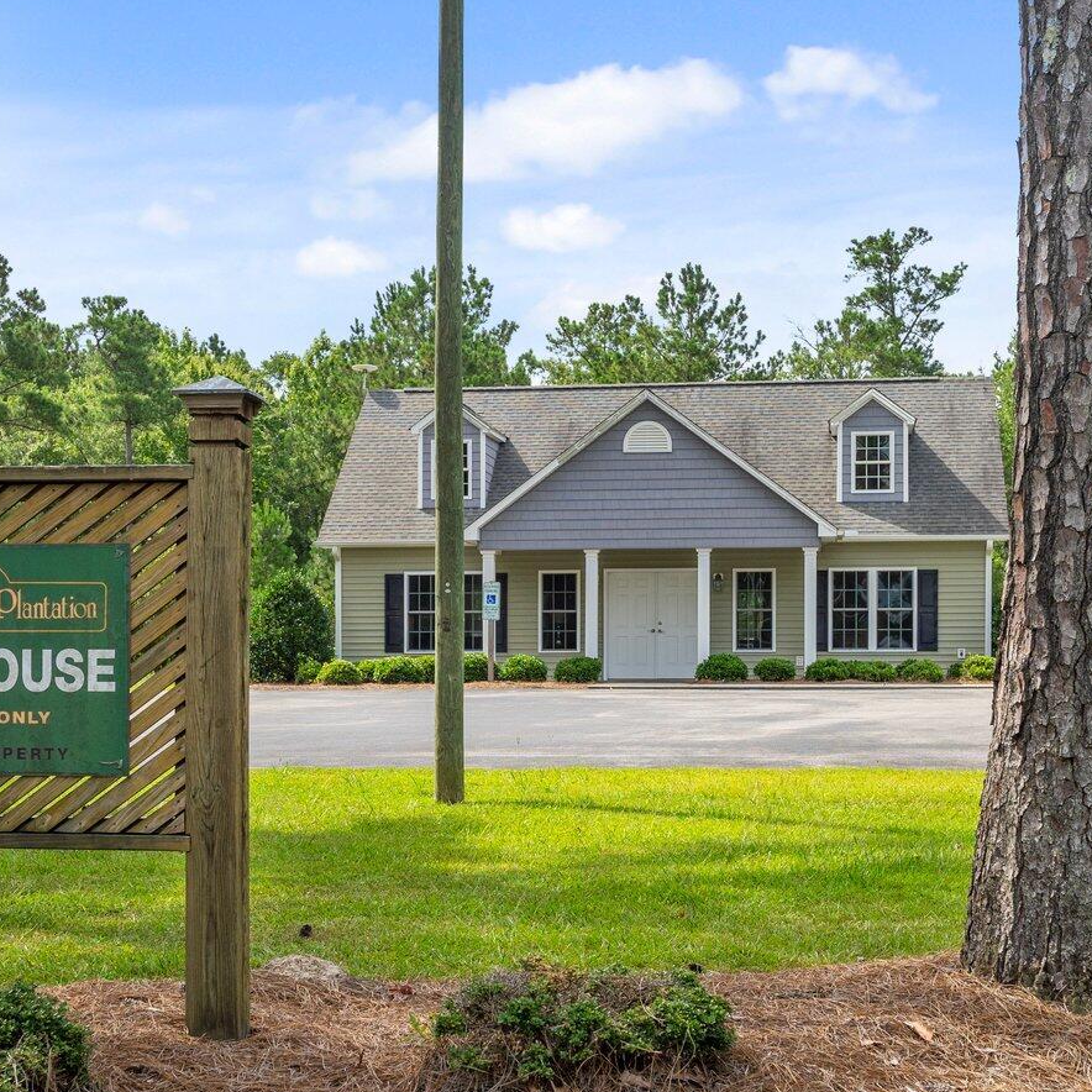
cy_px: 665
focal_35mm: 61
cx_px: 494
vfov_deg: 28.1
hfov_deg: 28.1
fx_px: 2177
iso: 160
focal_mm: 31
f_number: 8
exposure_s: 1/320
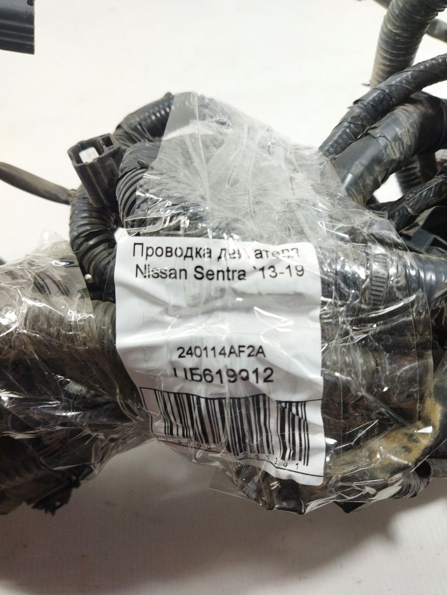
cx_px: 224
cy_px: 298
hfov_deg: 51.4
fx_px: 465
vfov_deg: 65.3
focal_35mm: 27
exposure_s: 1/100
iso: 175
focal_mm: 4.71
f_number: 1.79
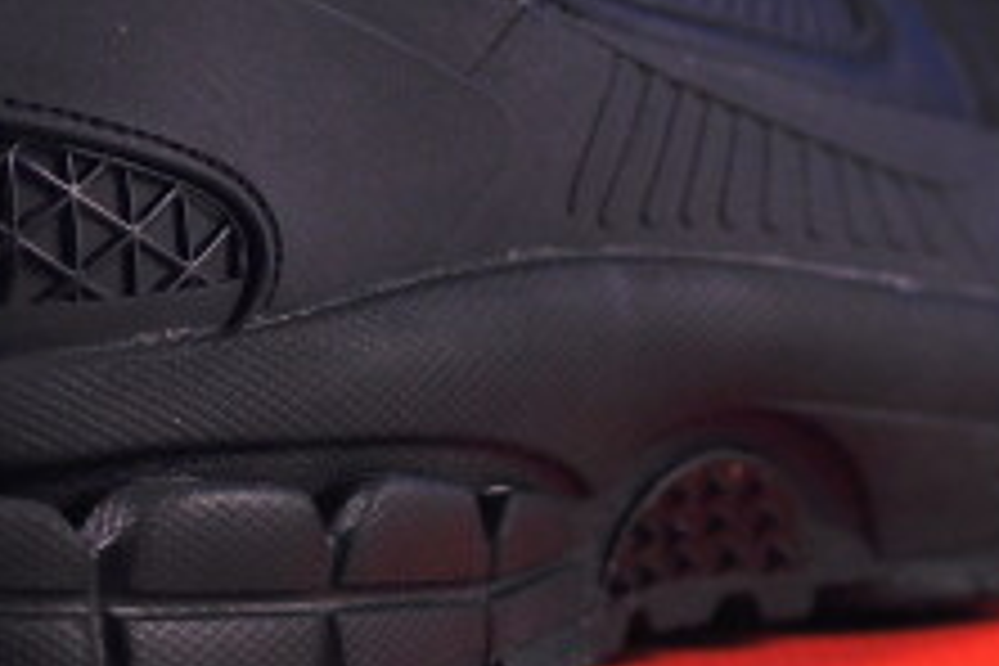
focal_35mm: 270
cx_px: -14
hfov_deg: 7.6
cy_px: -182
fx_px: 7492
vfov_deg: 5.1
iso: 250
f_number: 3.2
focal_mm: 50
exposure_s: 1/250
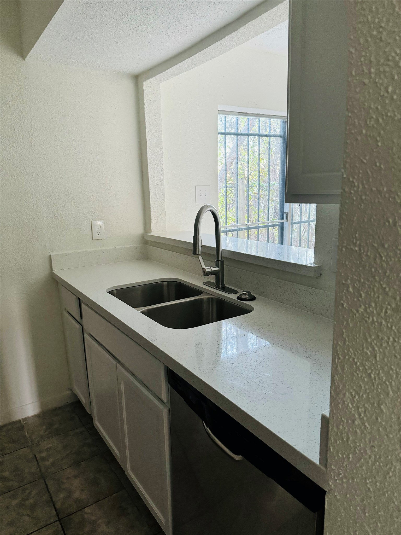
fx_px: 371
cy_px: 268
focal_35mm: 24
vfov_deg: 71.6
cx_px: 200
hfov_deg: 56.8
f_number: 1.78
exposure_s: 1/59
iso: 800
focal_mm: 6.86
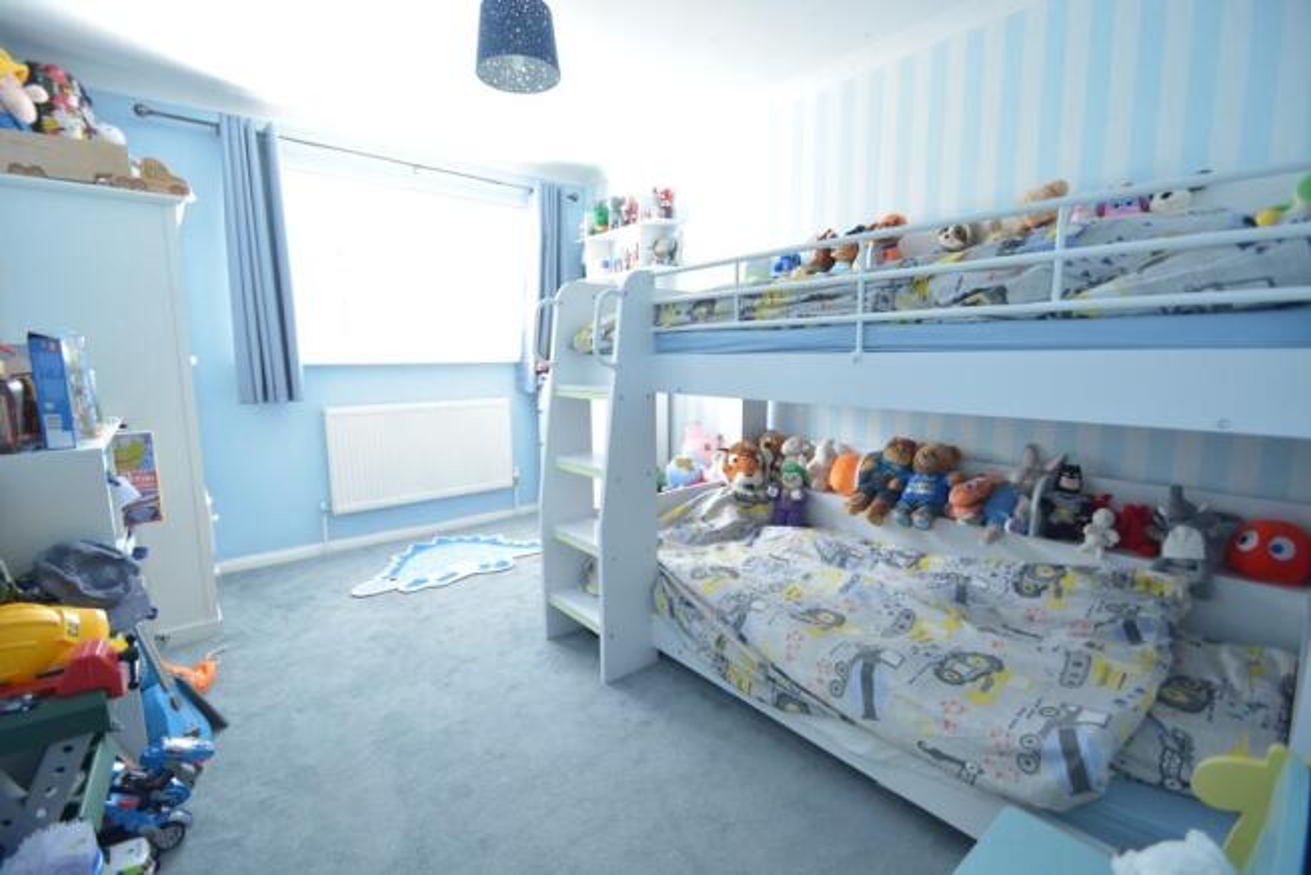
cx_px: 656
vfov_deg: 77.4
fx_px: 546
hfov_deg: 100.4
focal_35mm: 15
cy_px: 438
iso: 800
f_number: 4
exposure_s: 1/60
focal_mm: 10
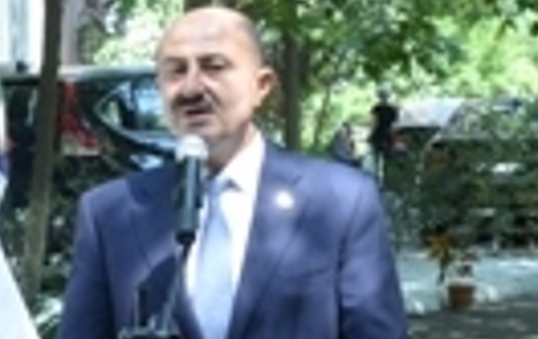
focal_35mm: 227
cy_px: 300
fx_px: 3334
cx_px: 236
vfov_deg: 5.8
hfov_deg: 9.2
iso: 560
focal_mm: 46
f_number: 6.3
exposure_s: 1/200
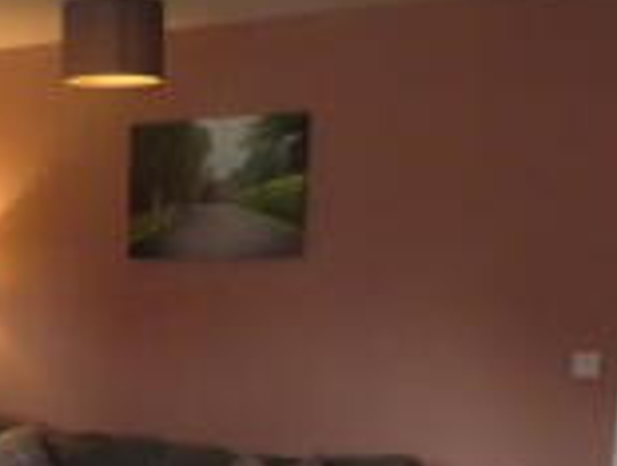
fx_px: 1340
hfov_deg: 24.9
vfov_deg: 18.0
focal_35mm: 75
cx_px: 30
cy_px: 655
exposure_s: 1/60
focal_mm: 3.6
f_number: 2.8
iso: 640
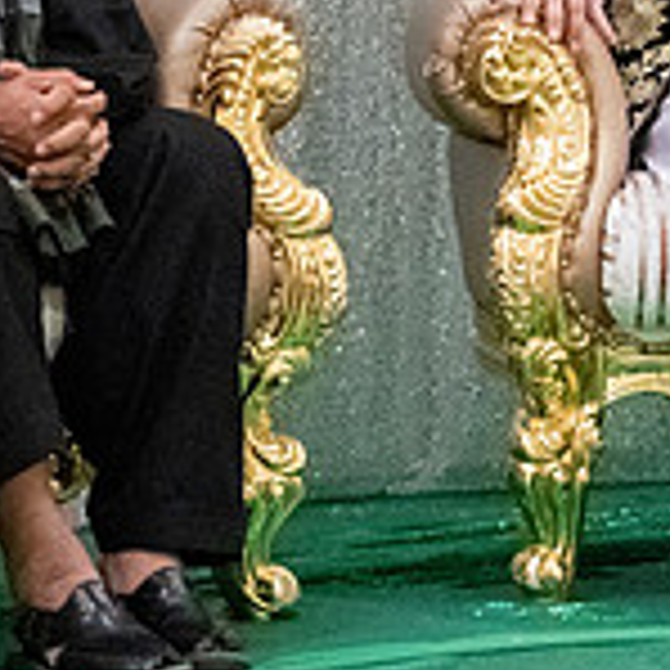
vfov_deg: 5.3
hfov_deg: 5.2
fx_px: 7270
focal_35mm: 332
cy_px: 128
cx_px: 886
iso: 32000
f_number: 4
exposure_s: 1/320
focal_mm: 100
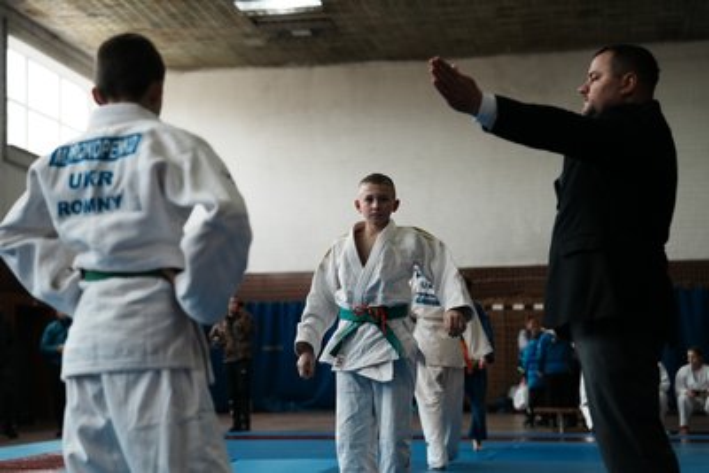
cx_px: 354
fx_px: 1379
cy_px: 236
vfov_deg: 19.5
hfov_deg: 28.8
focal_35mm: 70
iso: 2000
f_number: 2.8
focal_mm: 70
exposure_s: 1/200
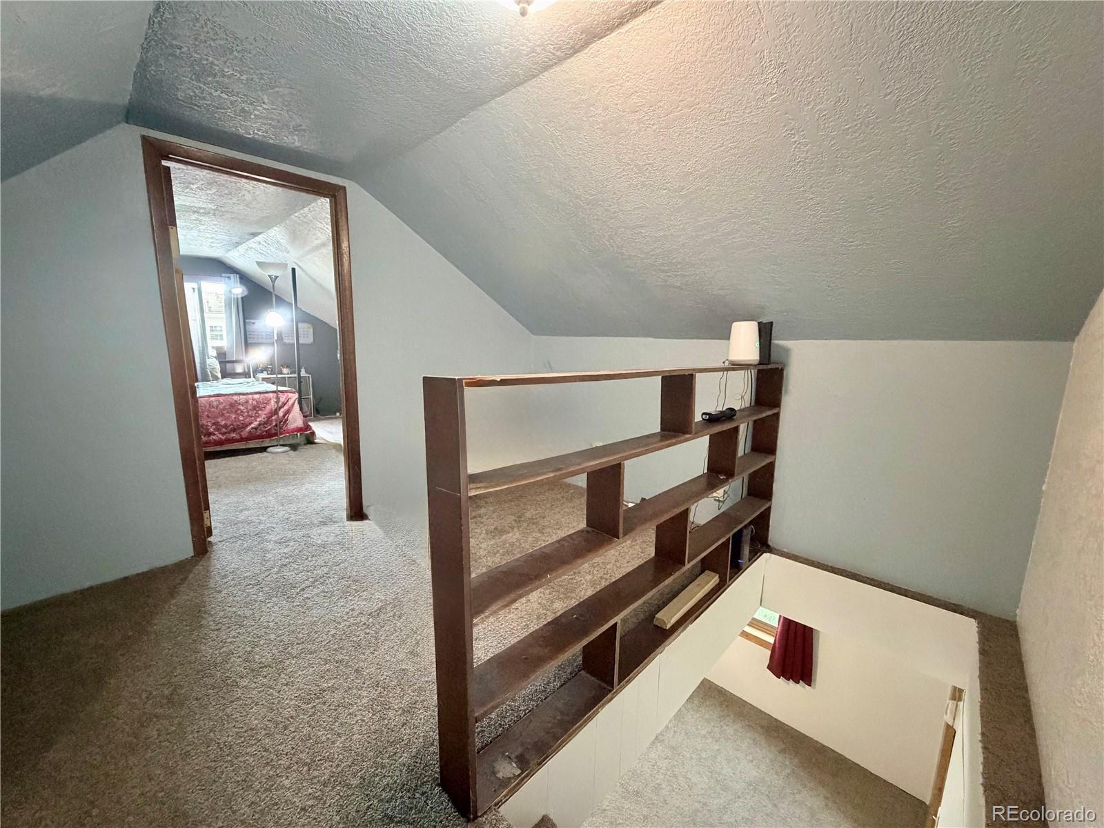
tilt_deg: -9.7
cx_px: 552
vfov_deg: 85.7
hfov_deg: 102.1
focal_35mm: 14
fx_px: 446
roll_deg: -1.2
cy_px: 414
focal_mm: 2.22
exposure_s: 1/60
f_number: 2.2
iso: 800
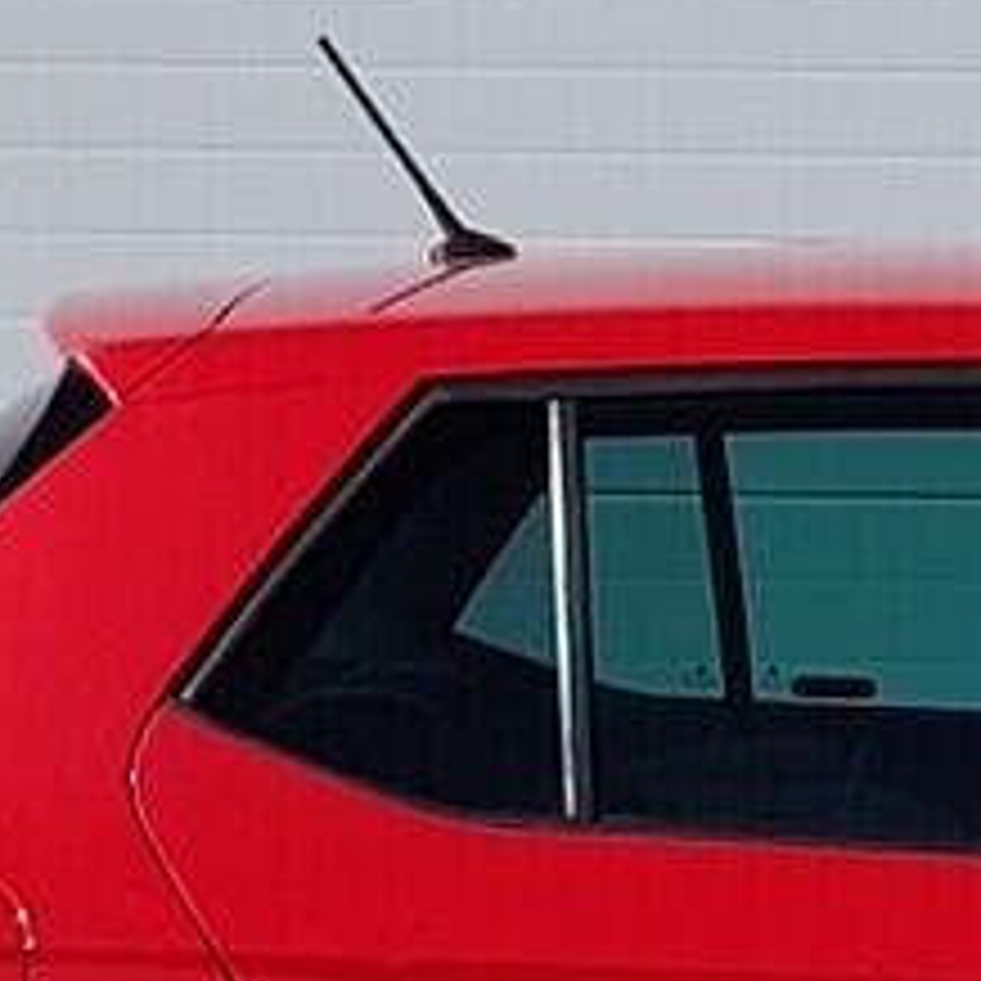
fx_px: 4873
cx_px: 1782
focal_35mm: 152
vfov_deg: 11.3
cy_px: 1107
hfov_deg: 10.8
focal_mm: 5.4
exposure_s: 1/2835
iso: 40
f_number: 1.8
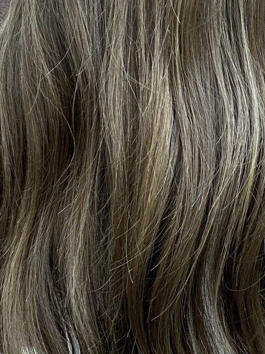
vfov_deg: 26.4
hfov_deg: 19.8
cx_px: 243
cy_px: 103
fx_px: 745
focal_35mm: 73
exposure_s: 1/60
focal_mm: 4.25
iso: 125
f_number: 1.8
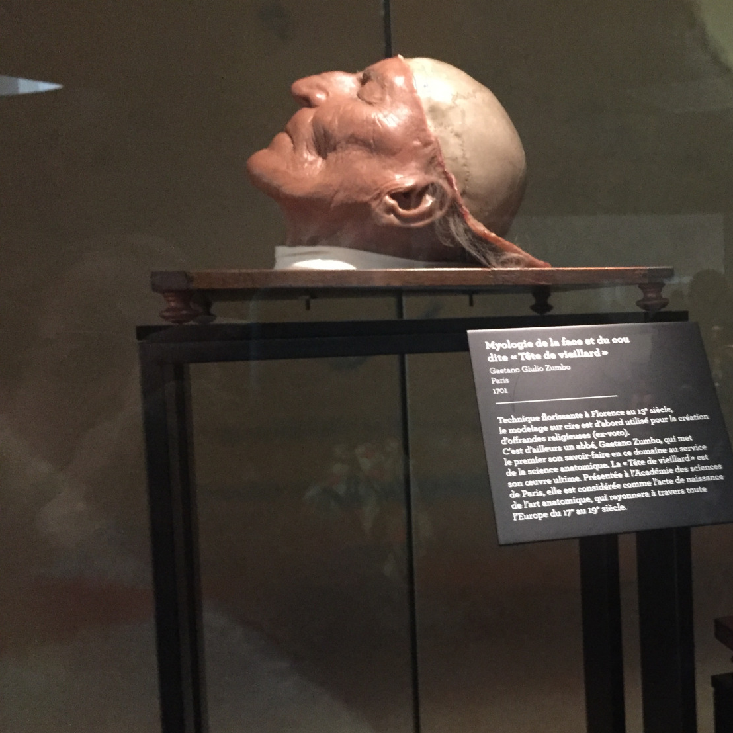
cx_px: 529
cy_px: 392
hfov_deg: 43.8
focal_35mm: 37
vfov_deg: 44.9
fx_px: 886
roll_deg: +1.3
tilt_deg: -5.5
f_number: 2.2
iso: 800
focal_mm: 4.15
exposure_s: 1/17
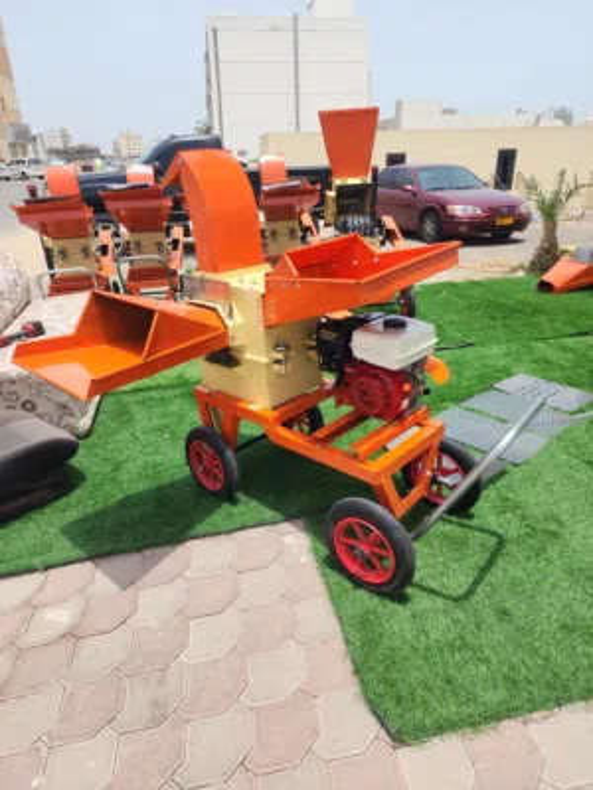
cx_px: 296
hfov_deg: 58.9
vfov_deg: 73.9
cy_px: 395
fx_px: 525
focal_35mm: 23
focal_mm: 6.4
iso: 12
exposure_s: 1/694
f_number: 1.8
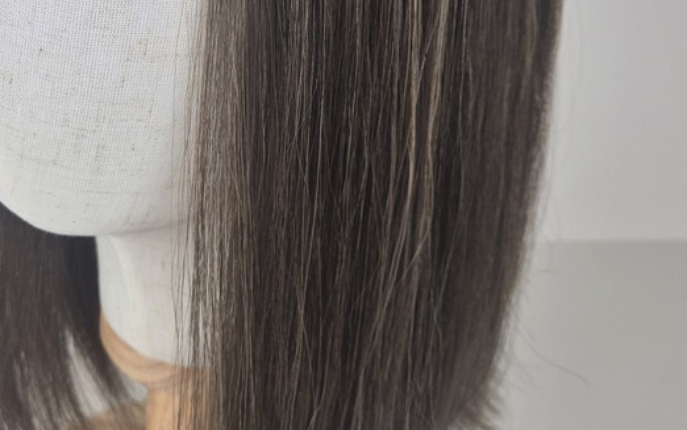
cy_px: 72
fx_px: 1049
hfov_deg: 35.8
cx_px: 212
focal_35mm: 56
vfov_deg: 22.8
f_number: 1.8
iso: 32
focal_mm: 5.4
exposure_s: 1/100
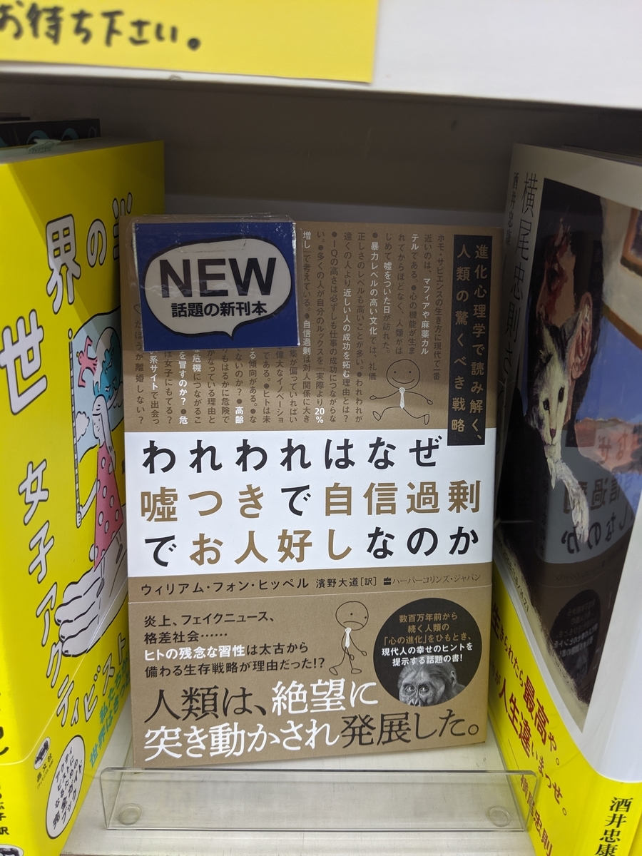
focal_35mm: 27
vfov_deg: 65.3
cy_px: 428
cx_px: 321
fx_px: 668
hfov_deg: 51.4
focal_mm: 4.44
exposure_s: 1/59.9
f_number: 1.8
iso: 96
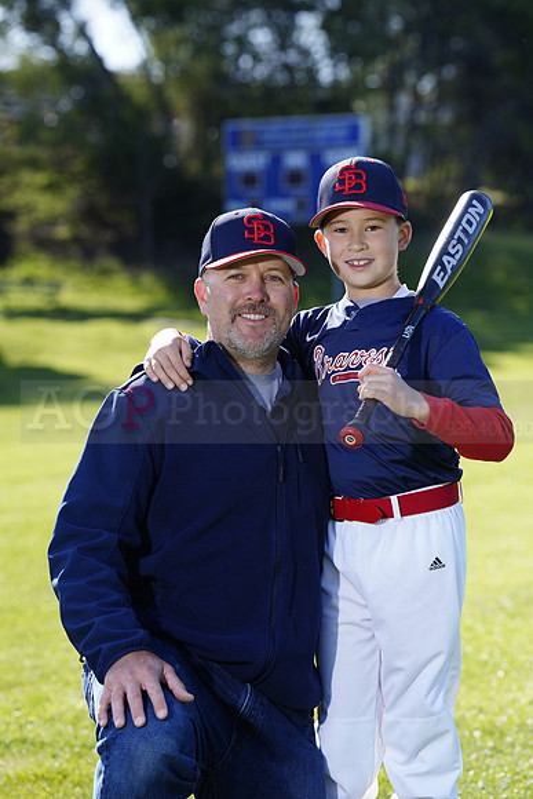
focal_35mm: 133
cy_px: 400
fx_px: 2952
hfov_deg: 10.3
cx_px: 266
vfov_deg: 15.4
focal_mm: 133
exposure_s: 1/250
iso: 100
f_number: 5
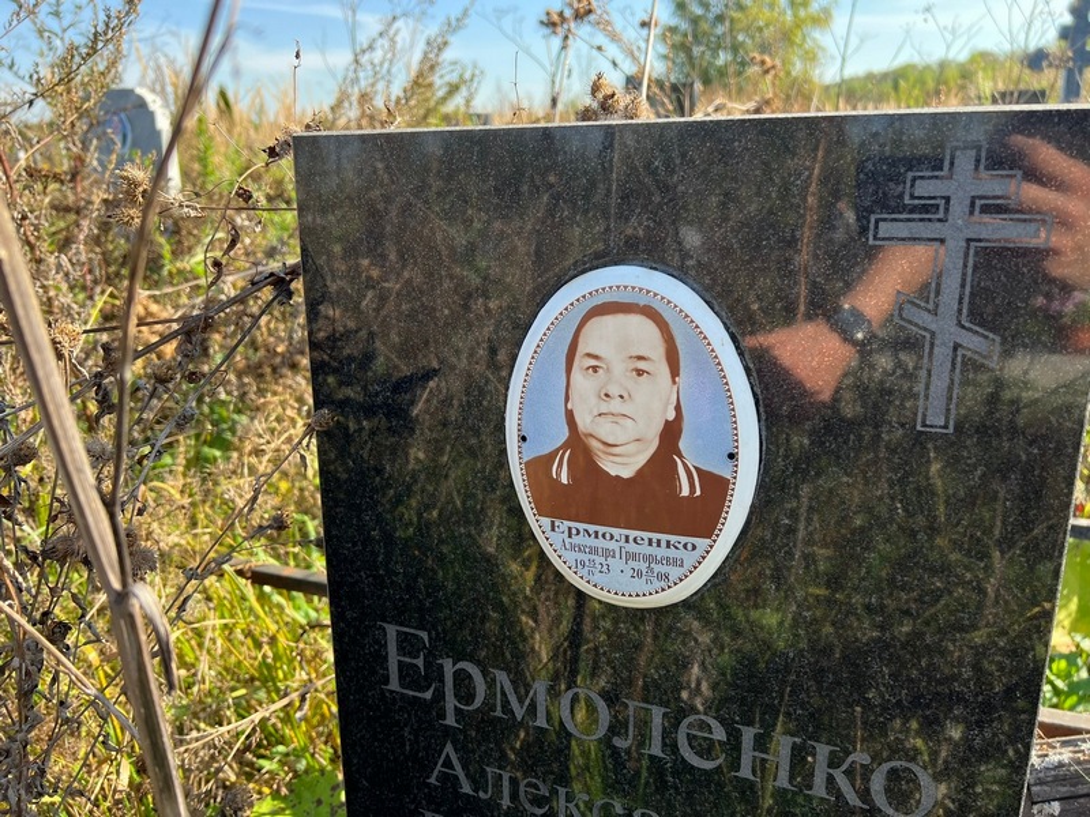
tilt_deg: -14.0
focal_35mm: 26
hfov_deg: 67.3
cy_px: 408
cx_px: 545
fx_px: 819
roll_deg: +2.6
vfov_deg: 53.1
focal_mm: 5.7
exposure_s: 1/949
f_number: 1.5
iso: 50
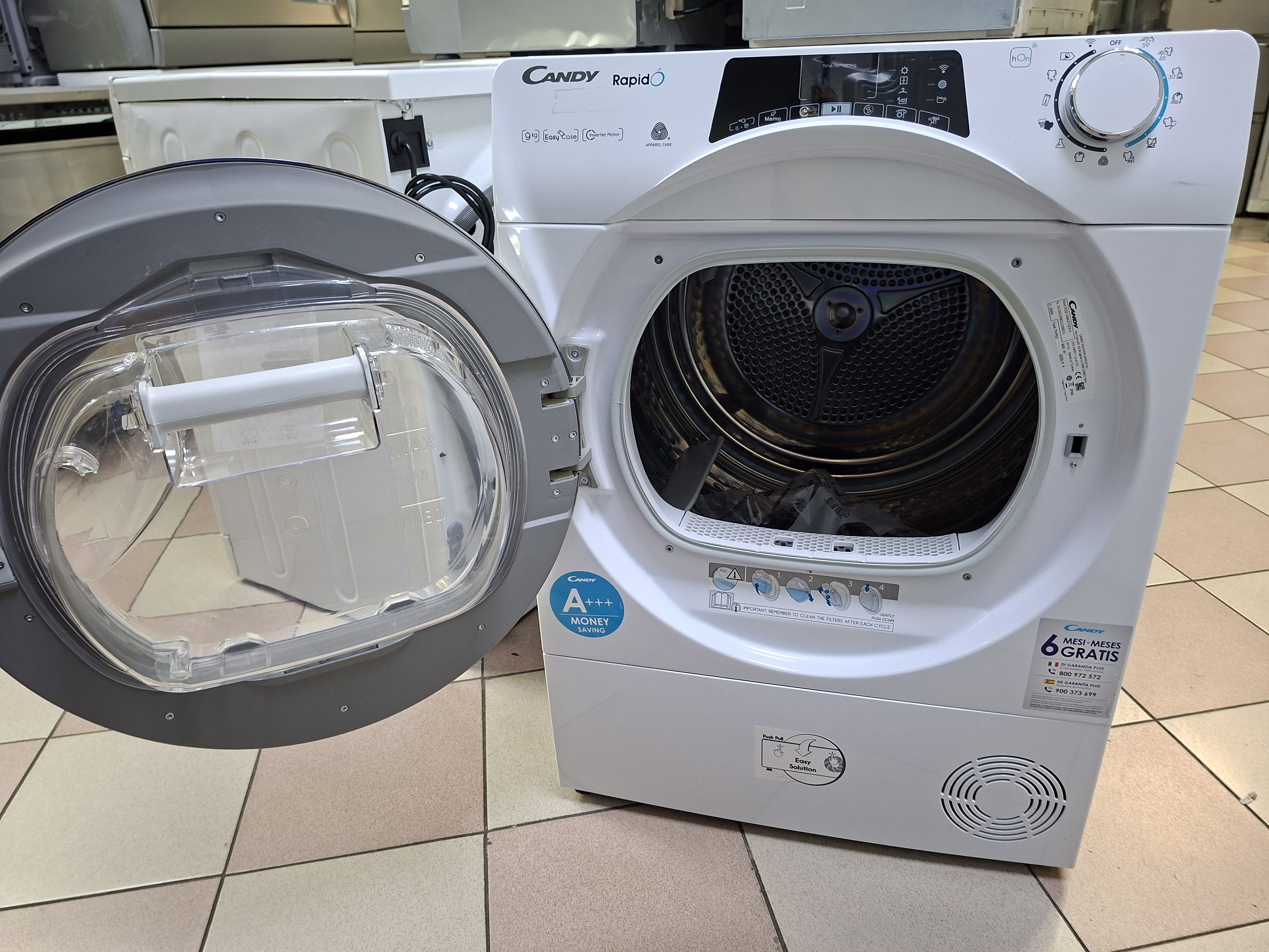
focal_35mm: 23
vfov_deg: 58.9
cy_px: 476
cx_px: 634
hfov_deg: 73.9
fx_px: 843
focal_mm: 5.54
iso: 320
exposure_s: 1/33
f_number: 1.8
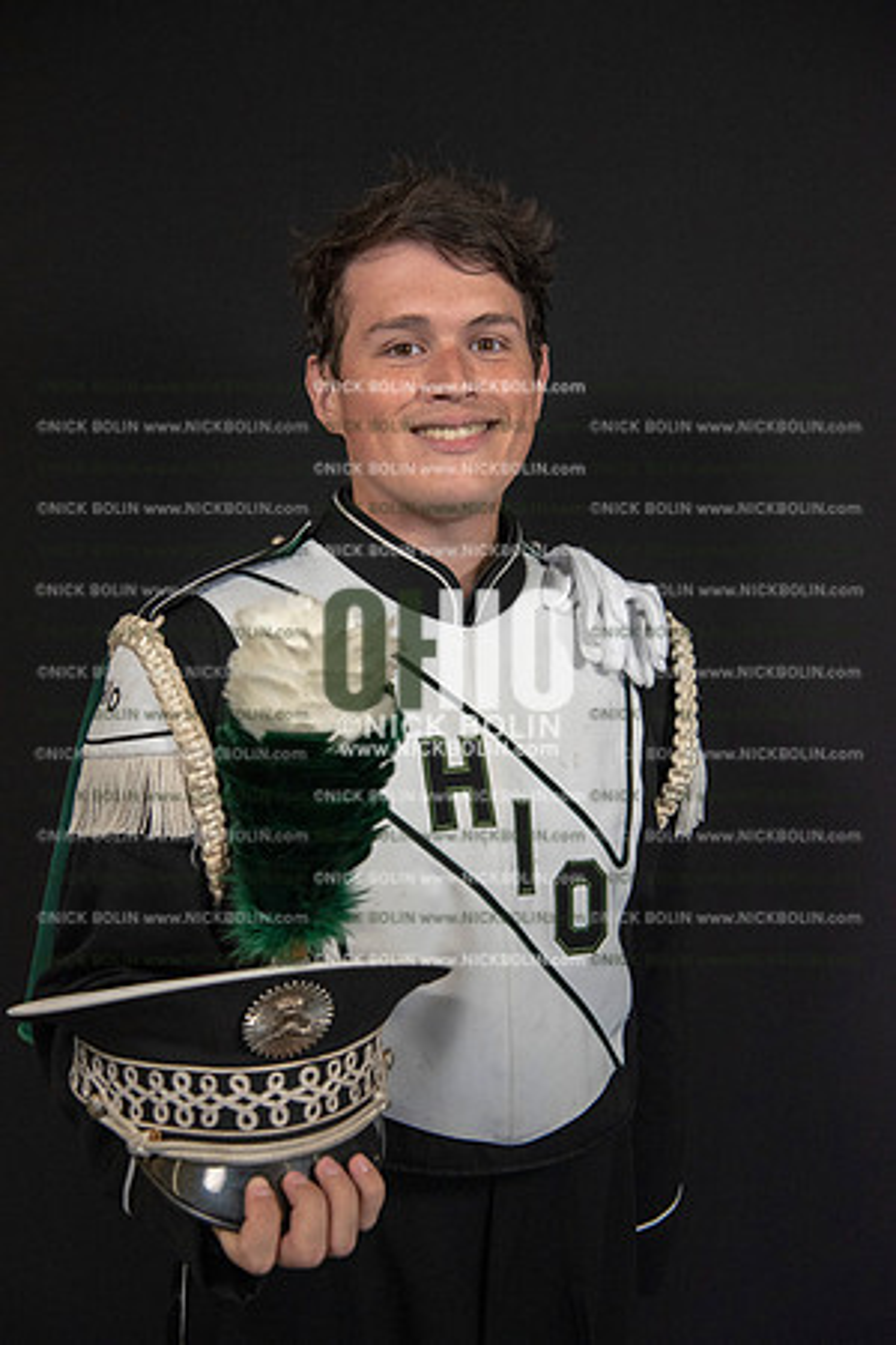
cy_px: 672
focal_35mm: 38
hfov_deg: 35.1
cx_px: 448
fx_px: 1419
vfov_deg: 50.7
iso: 2000
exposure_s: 1/640
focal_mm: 38
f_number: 5.6
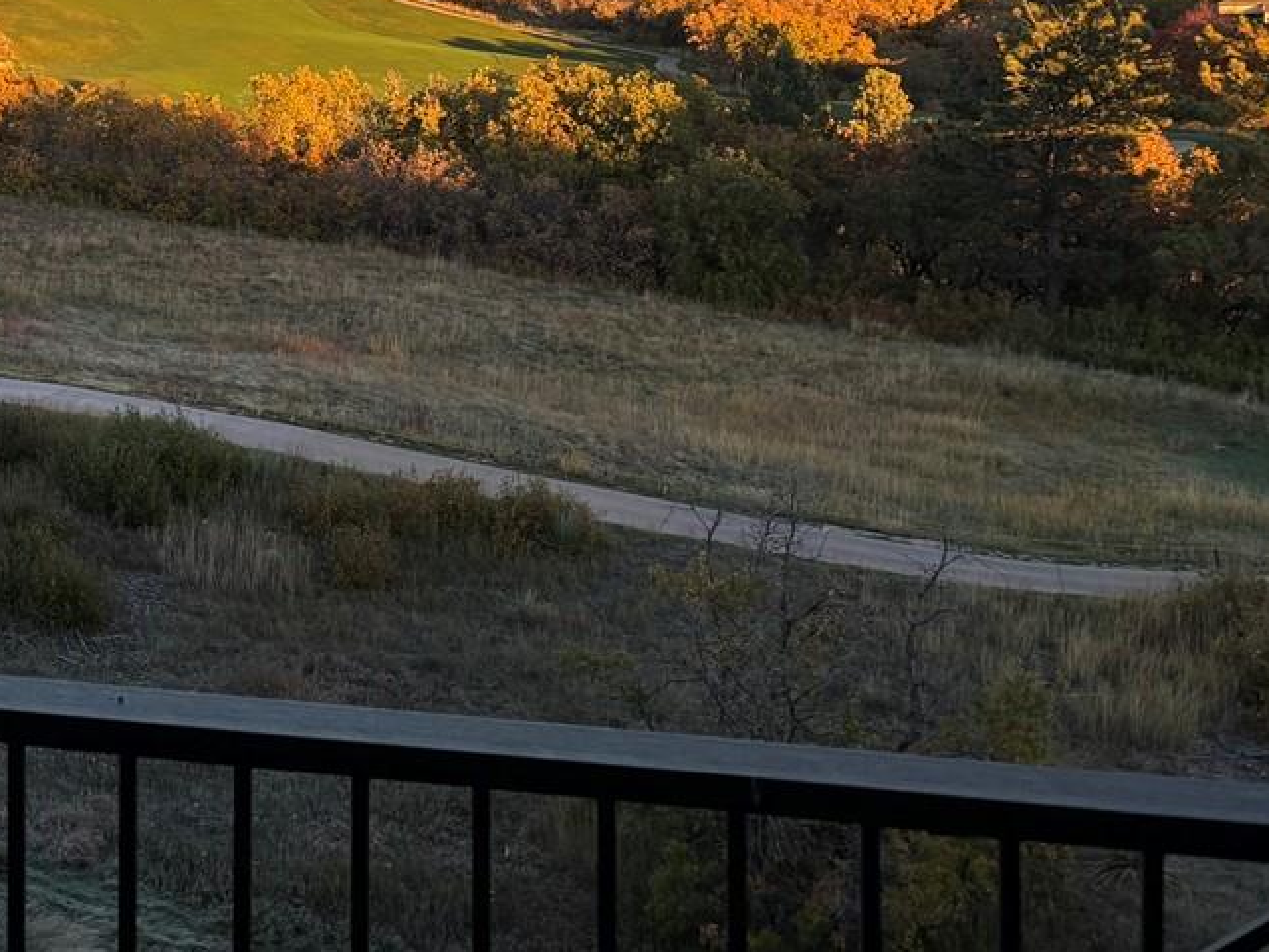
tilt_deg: -0.7
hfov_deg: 27.0
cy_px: 81
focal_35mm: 65
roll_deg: -0.5
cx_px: -171
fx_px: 2383
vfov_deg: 22.0
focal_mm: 5.96
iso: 50
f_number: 1.6
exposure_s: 1/781
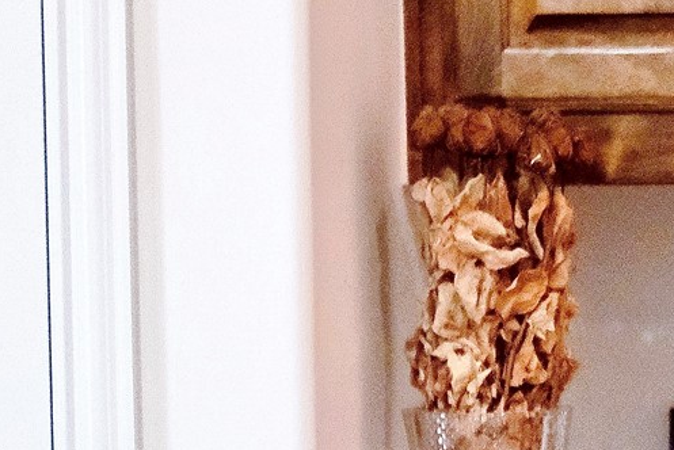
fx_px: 3353
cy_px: 352
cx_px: 1089
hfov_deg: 10.9
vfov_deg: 7.7
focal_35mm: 179
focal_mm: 27
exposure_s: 1/320
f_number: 2.8
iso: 4000
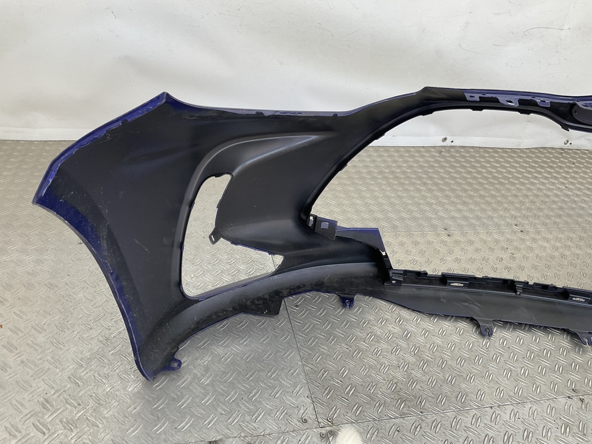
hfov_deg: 61.7
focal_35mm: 29
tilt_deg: -34.0
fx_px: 496
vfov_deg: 48.2
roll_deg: -13.4
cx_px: 296
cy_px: 222
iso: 16
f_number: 1.8
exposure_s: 1/102
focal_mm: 3
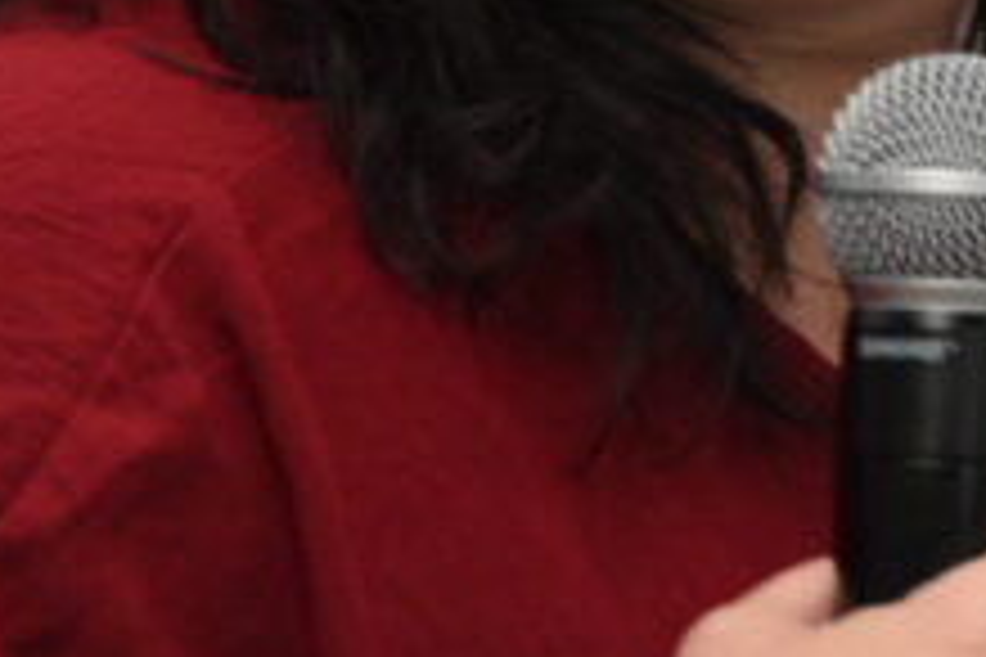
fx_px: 11502
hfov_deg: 4.9
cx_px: 1553
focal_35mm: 420
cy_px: 22
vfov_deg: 3.3
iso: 1600
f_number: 4
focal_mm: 120
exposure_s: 1/125
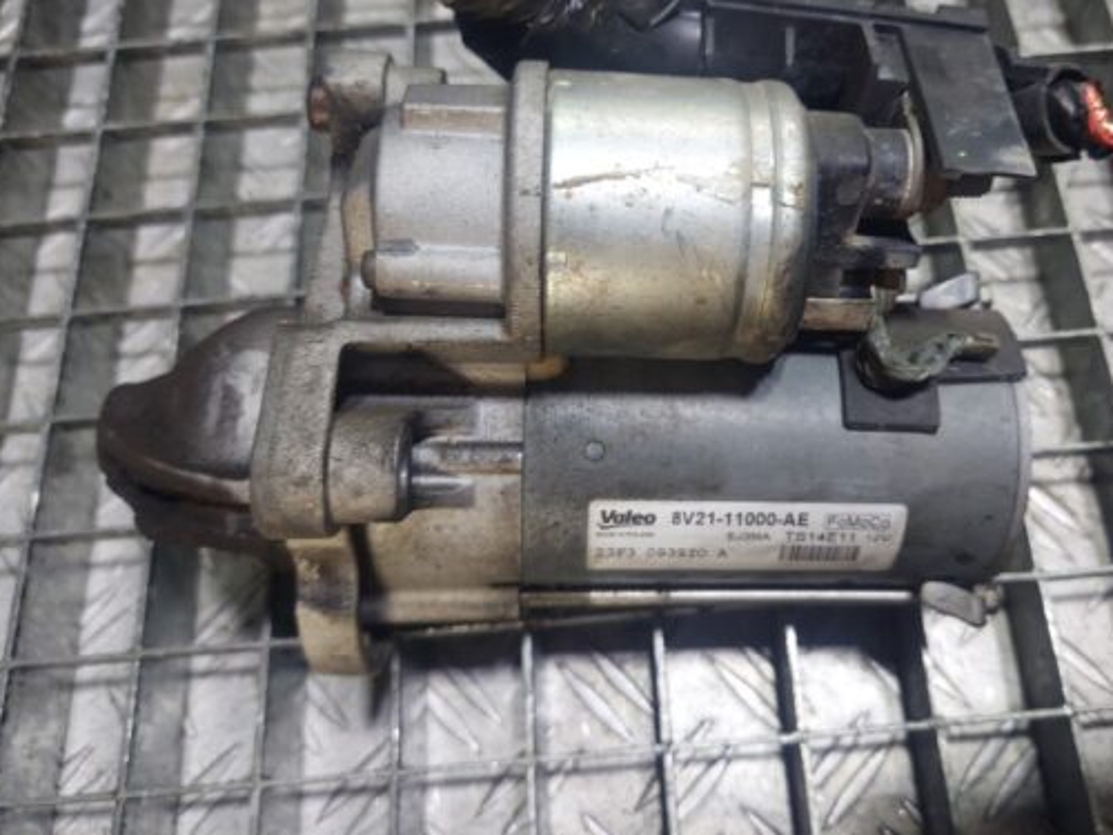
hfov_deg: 59.6
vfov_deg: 46.6
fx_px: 965
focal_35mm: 30
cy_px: 354
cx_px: 652
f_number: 1.8
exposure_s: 1/50
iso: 125
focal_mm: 5.23
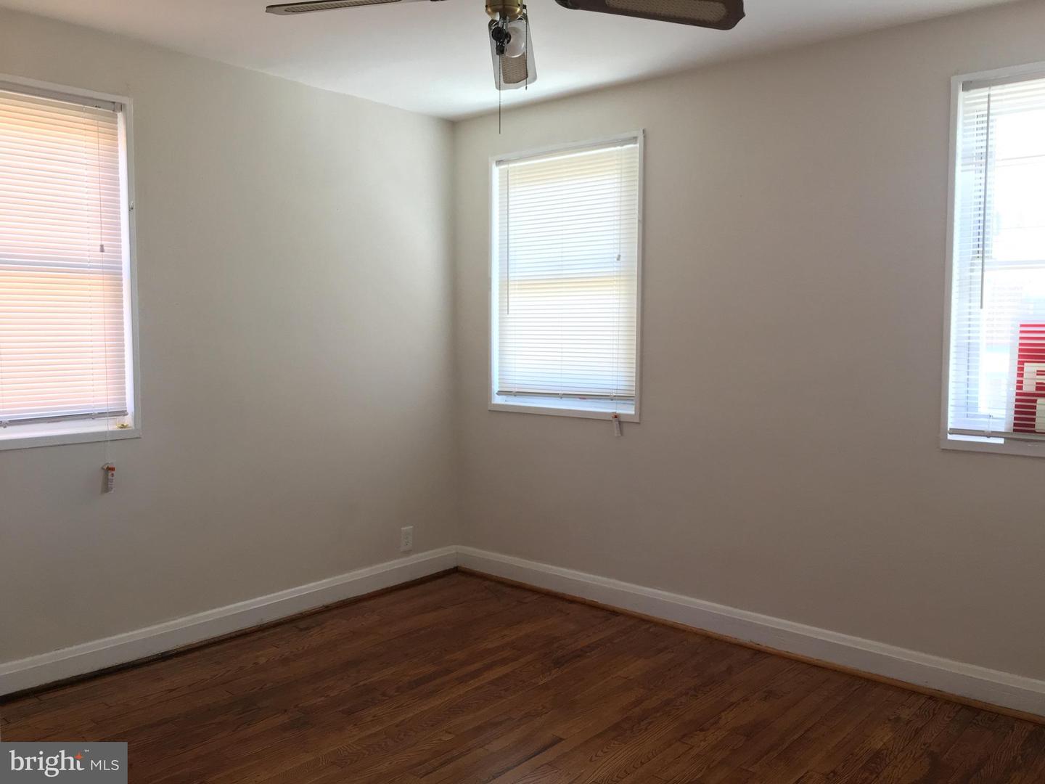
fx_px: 875
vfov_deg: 48.2
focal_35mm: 29
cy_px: 392
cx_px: 522
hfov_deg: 61.7
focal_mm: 4.15
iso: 50
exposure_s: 1/30
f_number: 2.2
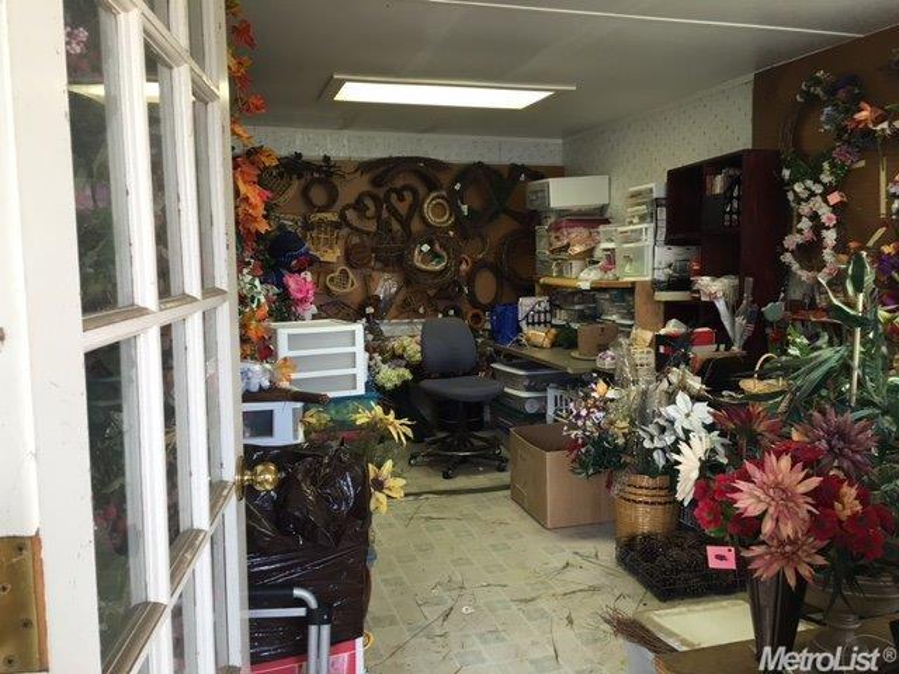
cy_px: 337
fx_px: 753
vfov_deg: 48.2
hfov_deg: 61.7
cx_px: 450
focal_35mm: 29
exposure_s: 1/15
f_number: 2.2
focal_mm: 4.15
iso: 25
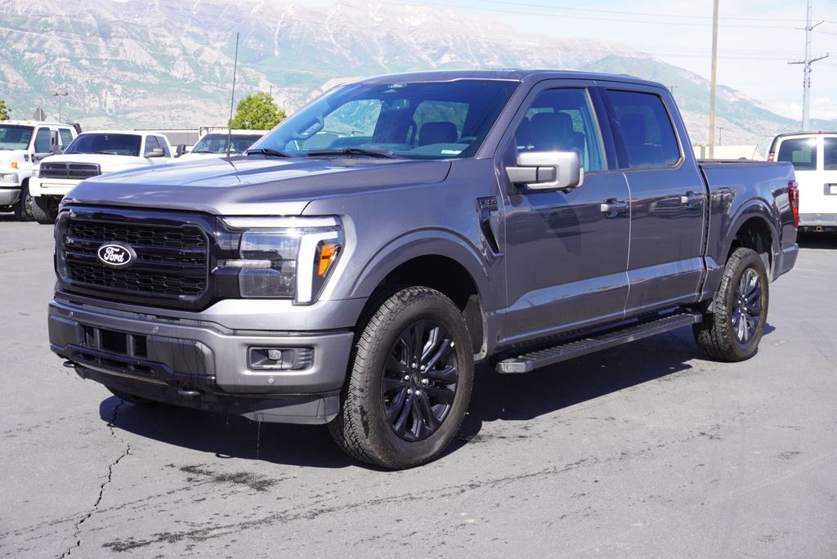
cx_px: 418
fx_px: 1047
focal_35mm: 45
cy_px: 280
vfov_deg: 29.9
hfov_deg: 43.6
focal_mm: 30
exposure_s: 1/100
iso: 100
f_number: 8
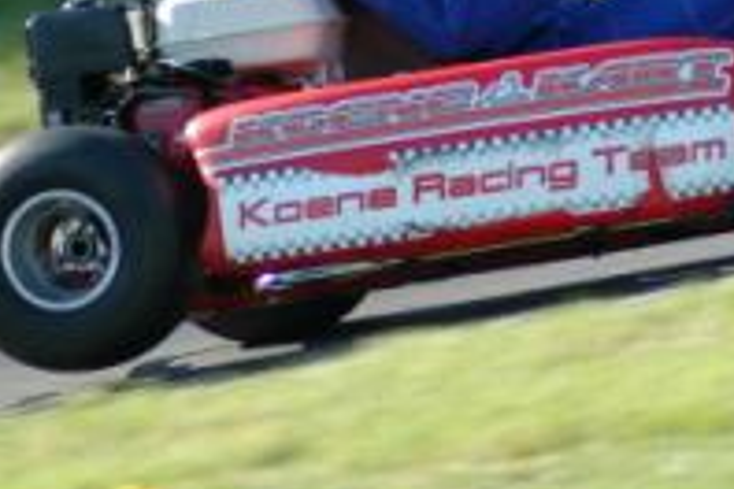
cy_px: -24
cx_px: 686
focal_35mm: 586
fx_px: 11952
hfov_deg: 3.5
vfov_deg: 2.3
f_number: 4.8
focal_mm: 155
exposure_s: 1/500
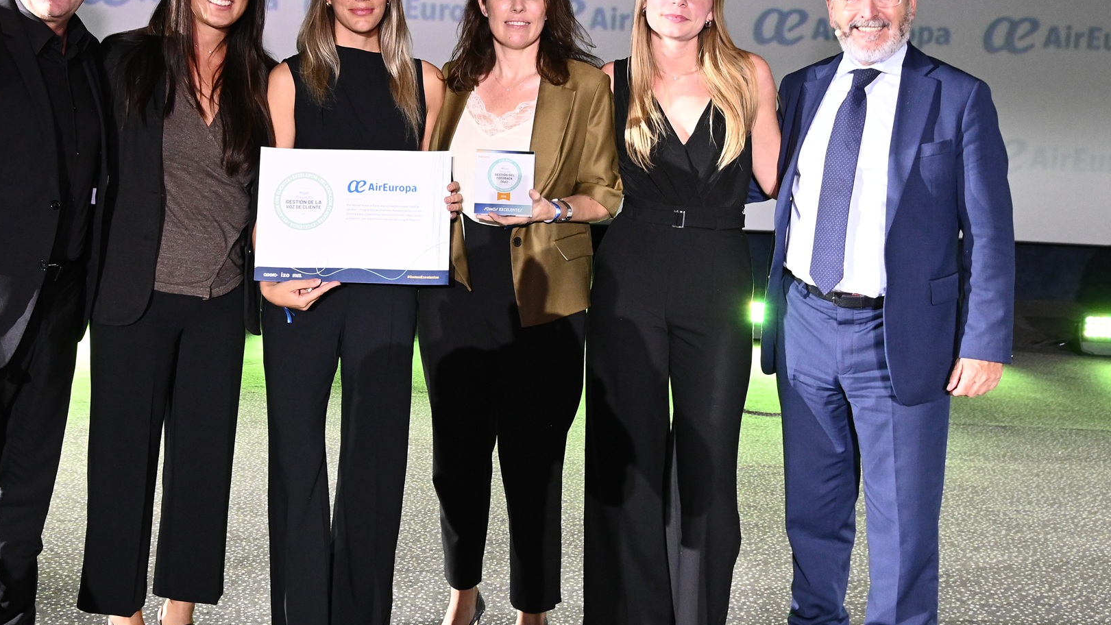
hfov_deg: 40.9
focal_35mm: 50
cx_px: 394
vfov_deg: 23.9
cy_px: 237
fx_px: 1473
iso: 4000
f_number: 7.1
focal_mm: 32
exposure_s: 1/100
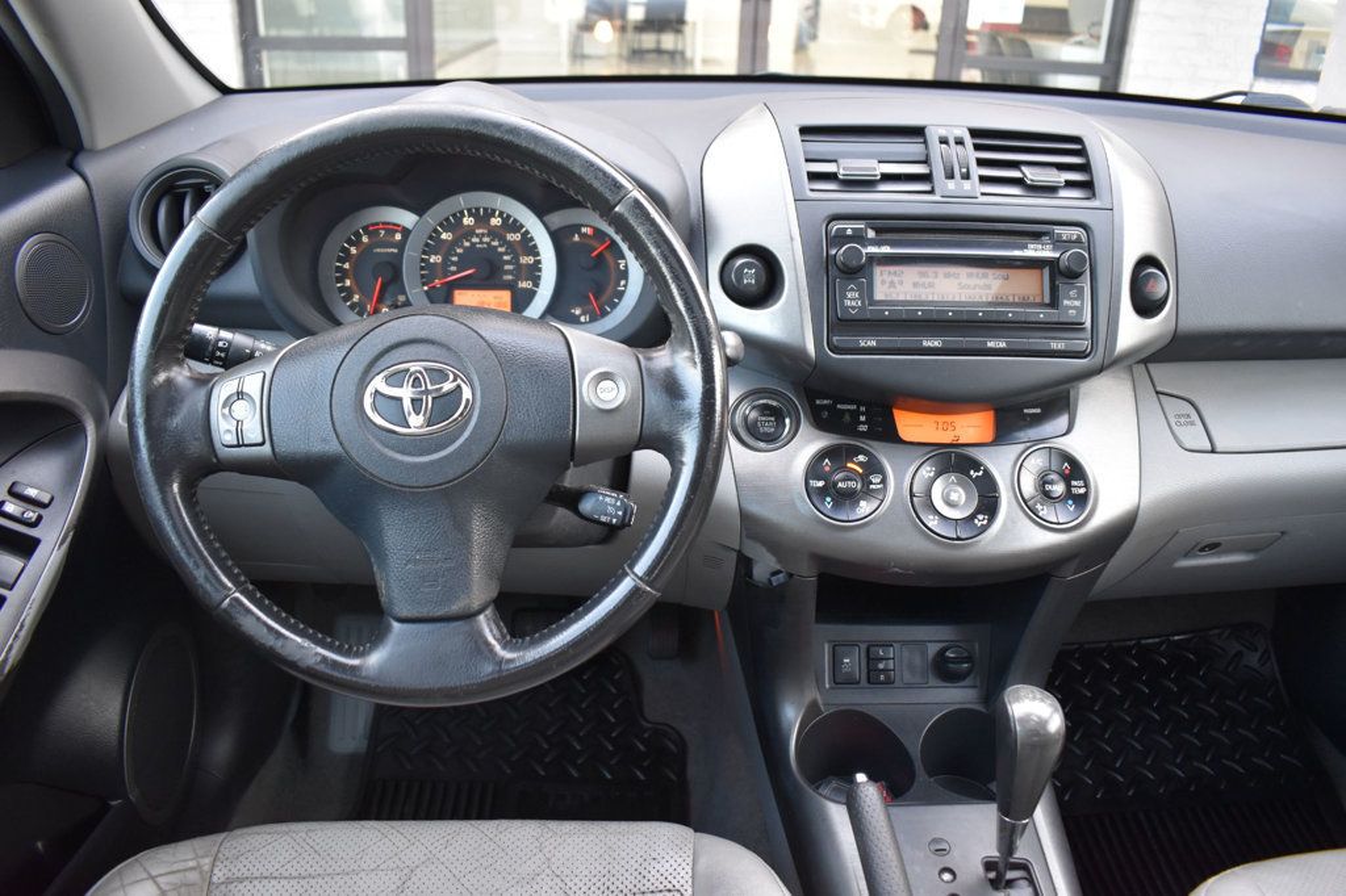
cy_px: 448
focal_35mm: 27
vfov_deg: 47.9
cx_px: 673
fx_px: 1009
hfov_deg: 67.4
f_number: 4
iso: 800
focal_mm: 18
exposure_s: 1/60
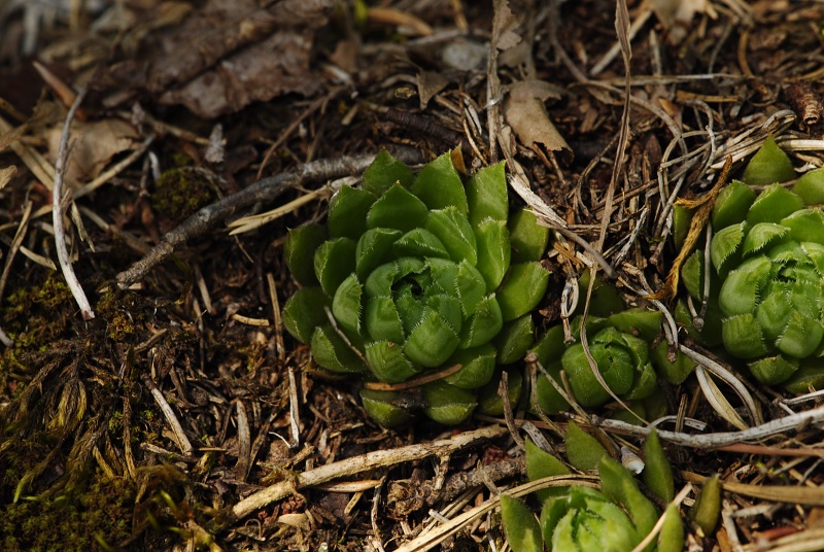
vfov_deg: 10.8
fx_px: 2923
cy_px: 276
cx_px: 412
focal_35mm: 128
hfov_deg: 16.0
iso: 100
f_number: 7.1
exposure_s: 1/50
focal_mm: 85
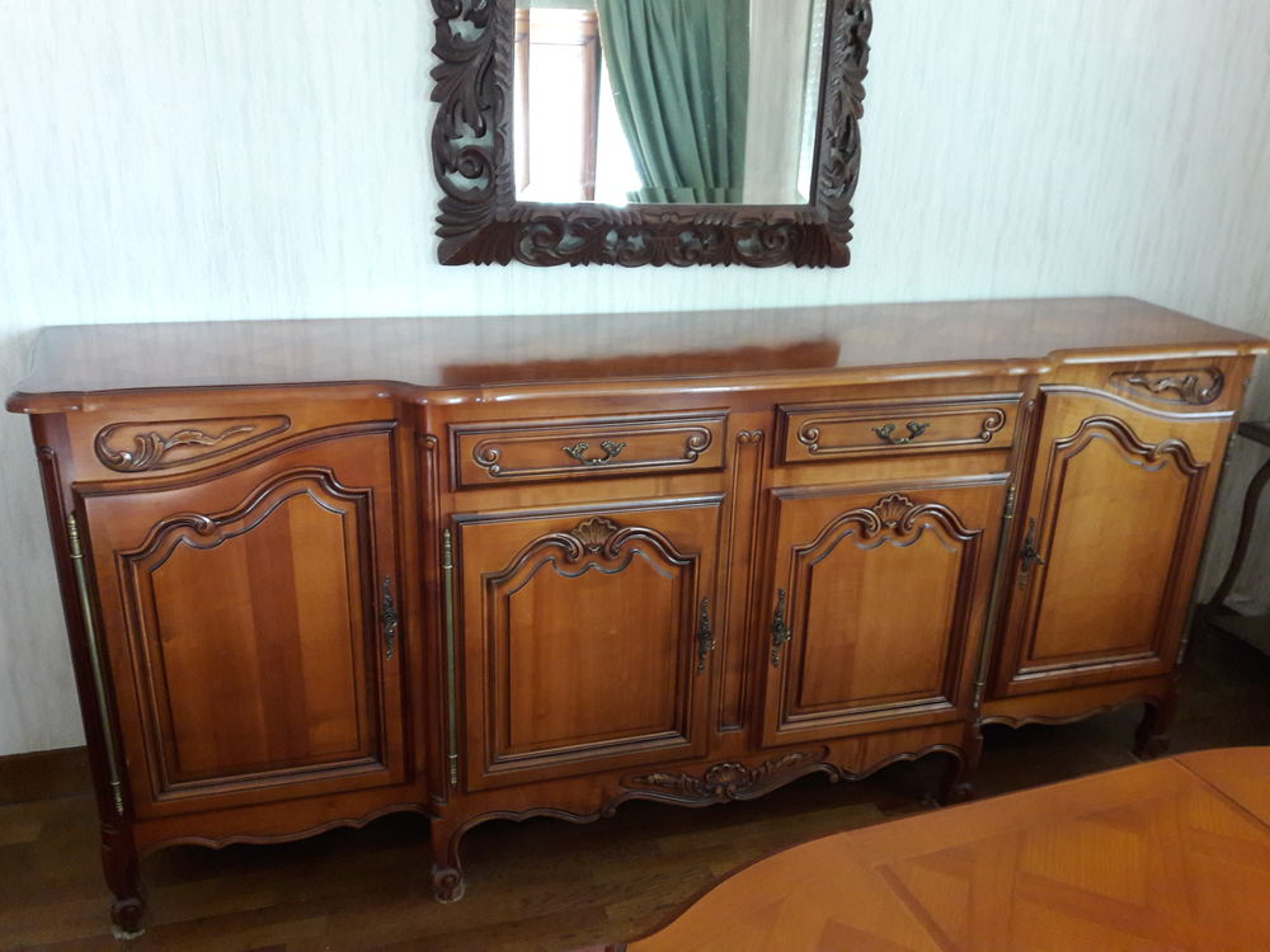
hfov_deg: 63.4
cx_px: 635
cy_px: 476
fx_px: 1027
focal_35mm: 28
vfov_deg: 49.7
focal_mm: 3.7
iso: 200
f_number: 1.9
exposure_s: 1/17
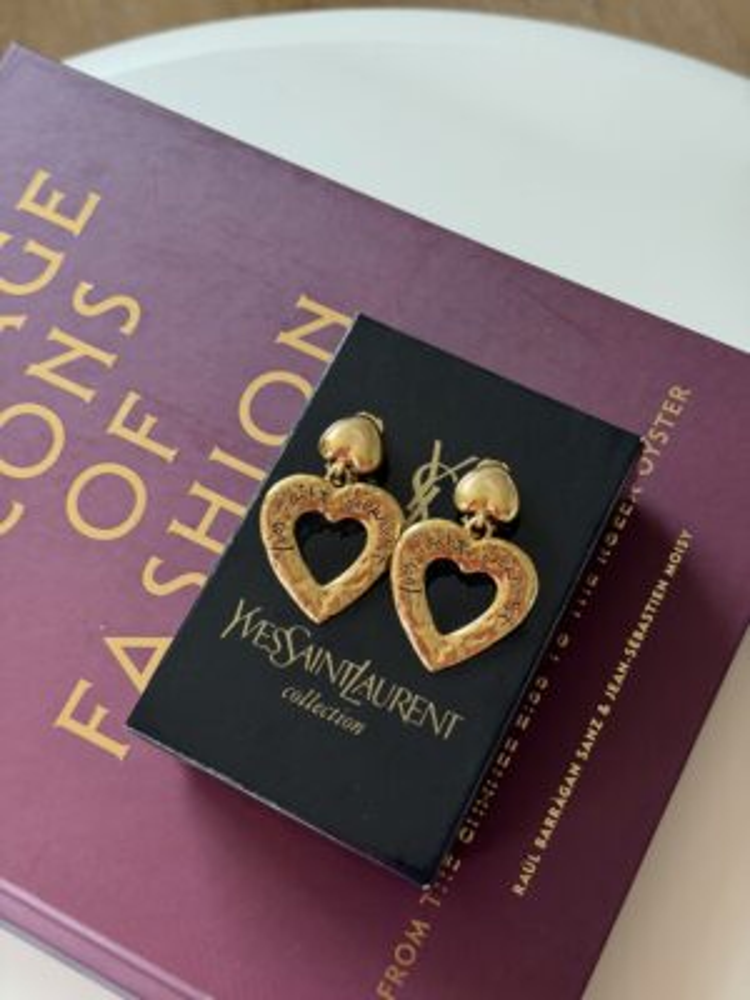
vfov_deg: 39.7
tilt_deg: -70.0
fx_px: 1387
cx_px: 375
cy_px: 500
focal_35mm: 48
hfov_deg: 30.3
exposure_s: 1/78
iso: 100
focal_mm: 6.76
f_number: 1.78
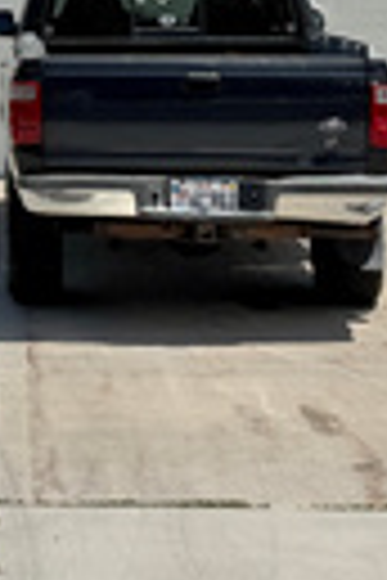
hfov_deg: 10.7
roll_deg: +1.8
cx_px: -176
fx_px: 1999
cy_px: -94
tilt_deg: +2.9
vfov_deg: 15.9
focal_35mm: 124
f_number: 1.78
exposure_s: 1/10309
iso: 80
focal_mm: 6.76
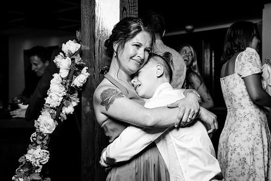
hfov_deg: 32.9
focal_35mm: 61
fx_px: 459
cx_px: 136
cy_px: 90
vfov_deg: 22.3
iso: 2000
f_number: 5.6
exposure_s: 1/200
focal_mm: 61
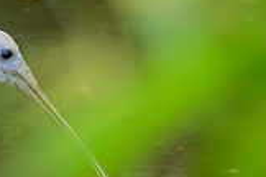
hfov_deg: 1.1
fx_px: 14237
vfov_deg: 0.7
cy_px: 53
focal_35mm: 1927
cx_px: -104
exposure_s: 1/200
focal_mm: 320
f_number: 8
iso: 1000
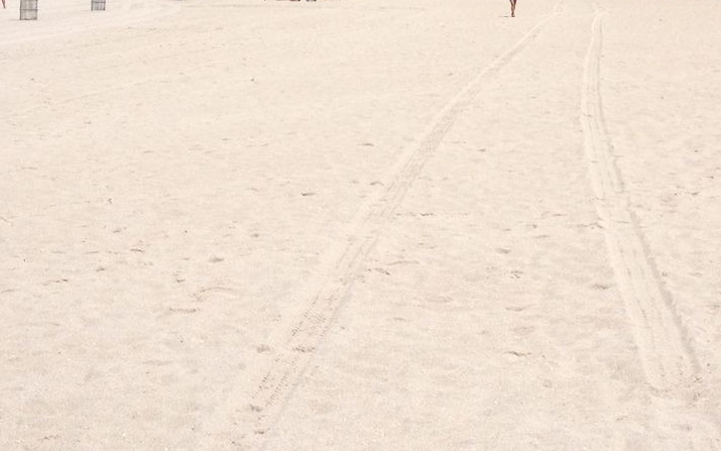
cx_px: 501
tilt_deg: +0.4
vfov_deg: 15.1
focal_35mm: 83
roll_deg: +0.9
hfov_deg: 24.8
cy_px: -103
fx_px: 1631
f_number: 2.4
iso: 50
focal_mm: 4.28
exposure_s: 1/4608
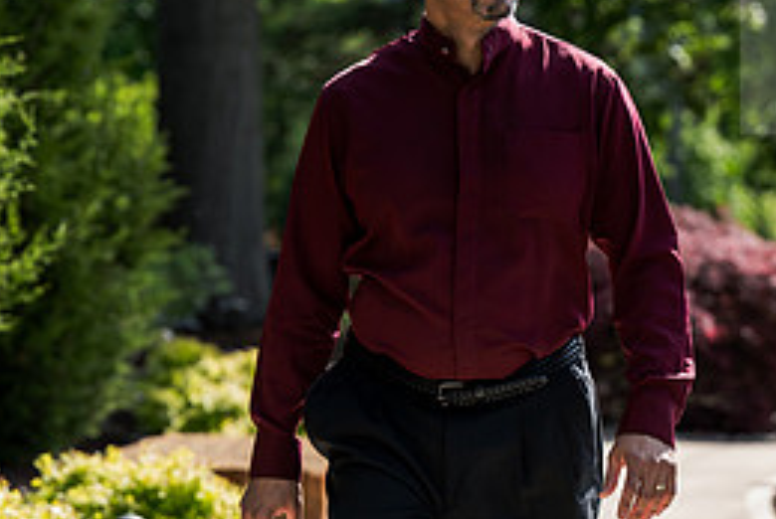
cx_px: 651
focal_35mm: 196
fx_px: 4230
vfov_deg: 7.0
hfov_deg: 10.4
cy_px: 246
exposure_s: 1/500
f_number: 3.5
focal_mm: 88
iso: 125
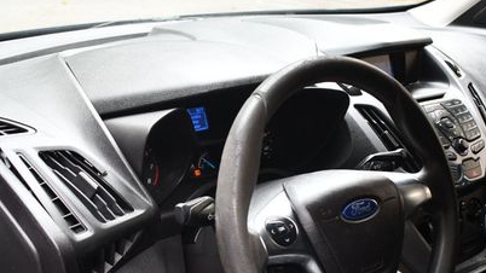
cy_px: 250
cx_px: 268
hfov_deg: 37.8
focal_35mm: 55
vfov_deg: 21.3
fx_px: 709
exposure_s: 1/160
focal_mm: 22
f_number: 3.8
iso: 800
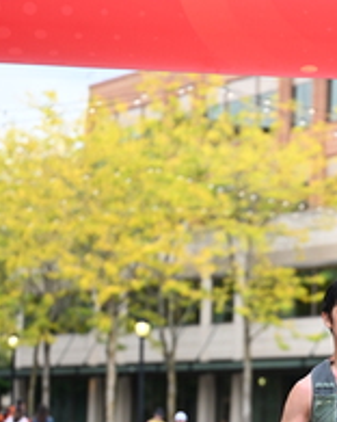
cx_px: 381
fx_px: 2481
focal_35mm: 199
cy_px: 390
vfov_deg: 9.7
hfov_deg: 7.7
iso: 640
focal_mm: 75
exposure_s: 1/1600
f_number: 2.8
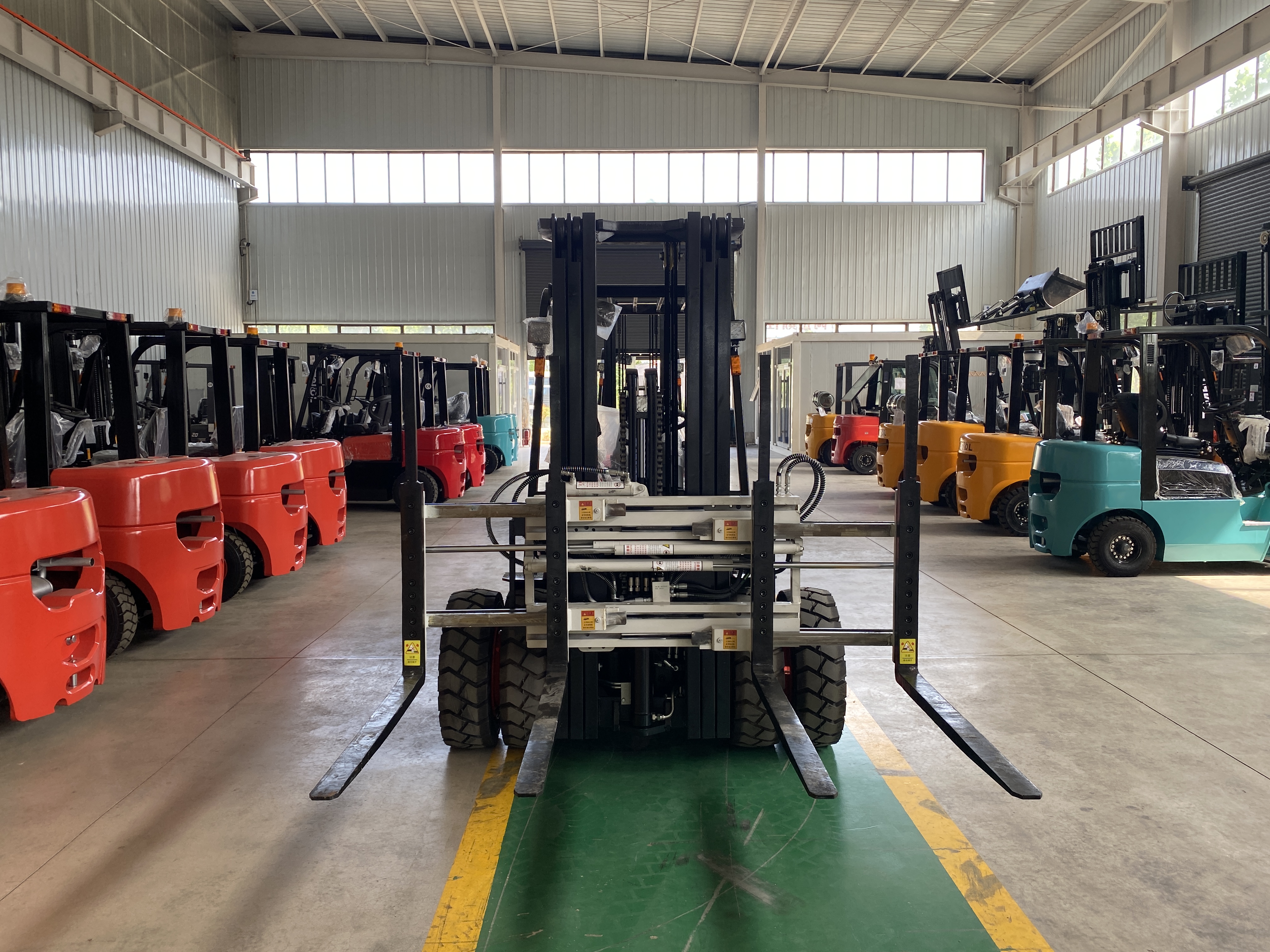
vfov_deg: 53.1
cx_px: 635
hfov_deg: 67.3
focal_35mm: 26
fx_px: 954
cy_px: 476
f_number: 1.8
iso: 32
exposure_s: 1/121
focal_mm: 4.25
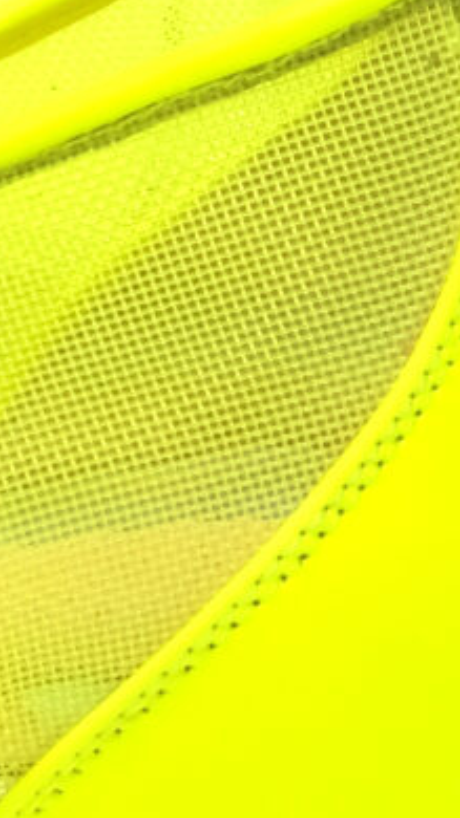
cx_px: -1218
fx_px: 12398
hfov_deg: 2.1
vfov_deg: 3.8
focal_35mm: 571
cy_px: 102
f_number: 16
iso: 200
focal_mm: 55
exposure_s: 1/125
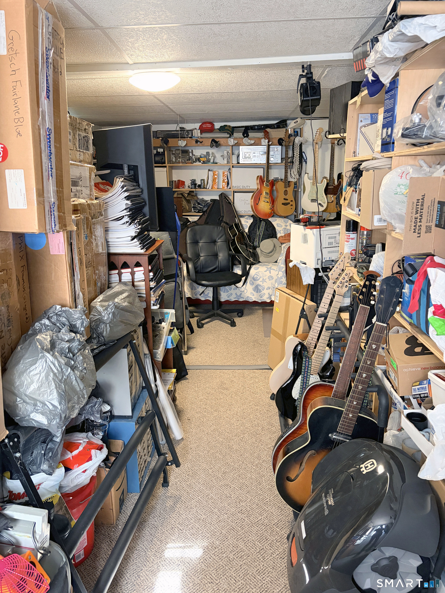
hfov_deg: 53.1
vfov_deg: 67.3
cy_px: 296
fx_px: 446
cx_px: 222
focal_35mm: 26
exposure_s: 1/42
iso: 500
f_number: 1.6
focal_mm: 5.96
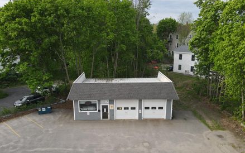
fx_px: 194
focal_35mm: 29
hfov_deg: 64.7
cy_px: 91
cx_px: 122
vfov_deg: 42.9
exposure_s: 1/180
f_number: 2.8
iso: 100
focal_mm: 4.5
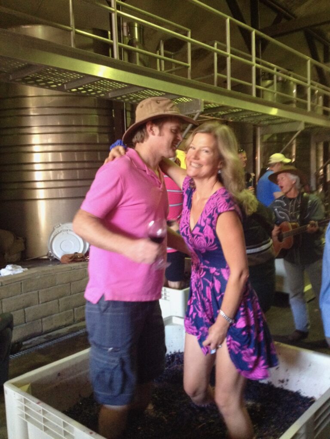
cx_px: 165
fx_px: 445
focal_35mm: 35
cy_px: 220
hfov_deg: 40.7
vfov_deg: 52.6
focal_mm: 4.28
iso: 320
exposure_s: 1/20
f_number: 2.4
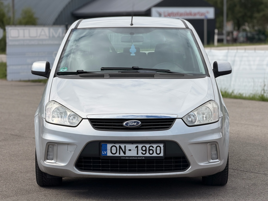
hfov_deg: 19.6
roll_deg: +0.2
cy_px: 100
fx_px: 774
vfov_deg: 14.8
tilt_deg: -5.2
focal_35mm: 100
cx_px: 134
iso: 25
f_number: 2.8
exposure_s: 1/638
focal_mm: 16.89
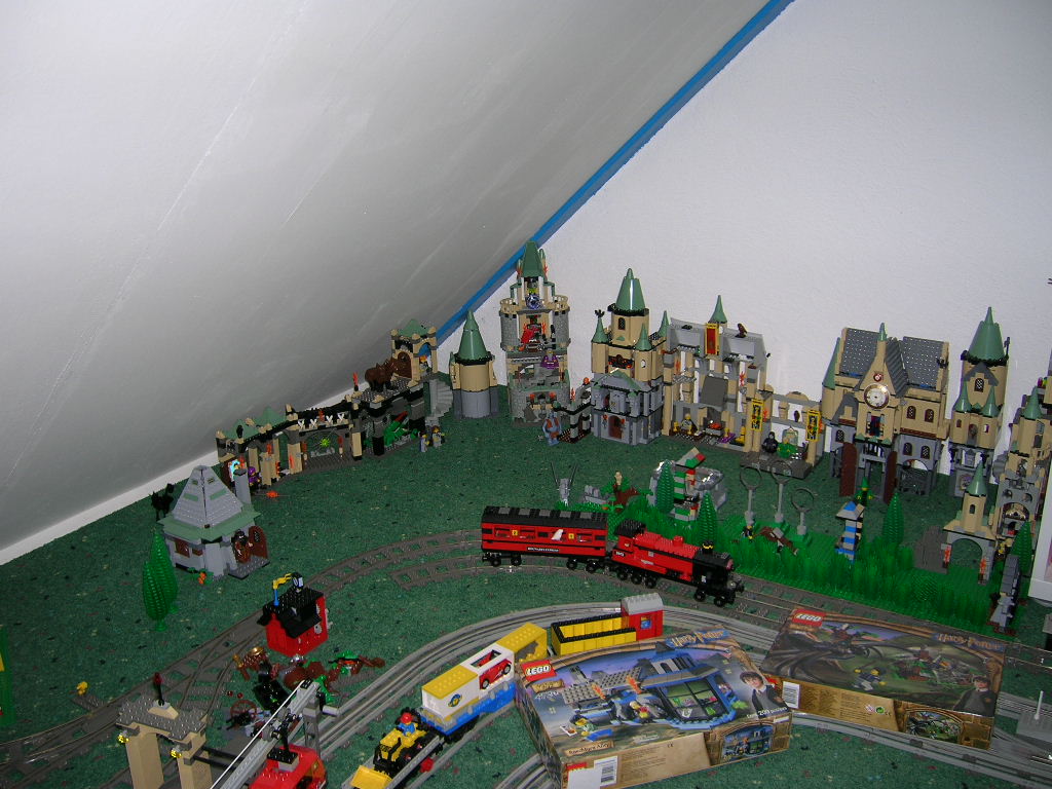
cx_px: 526
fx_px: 1033
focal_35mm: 34
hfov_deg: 54.0
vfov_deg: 41.8
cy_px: 394
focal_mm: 5.7
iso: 50
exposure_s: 1/60.1
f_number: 2.9
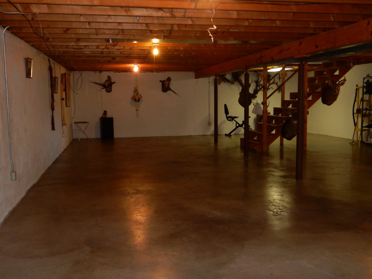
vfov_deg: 39.7
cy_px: 140
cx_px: 186
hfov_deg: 51.4
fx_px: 387
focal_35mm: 36
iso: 320
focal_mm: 6.4
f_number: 4
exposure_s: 1/30
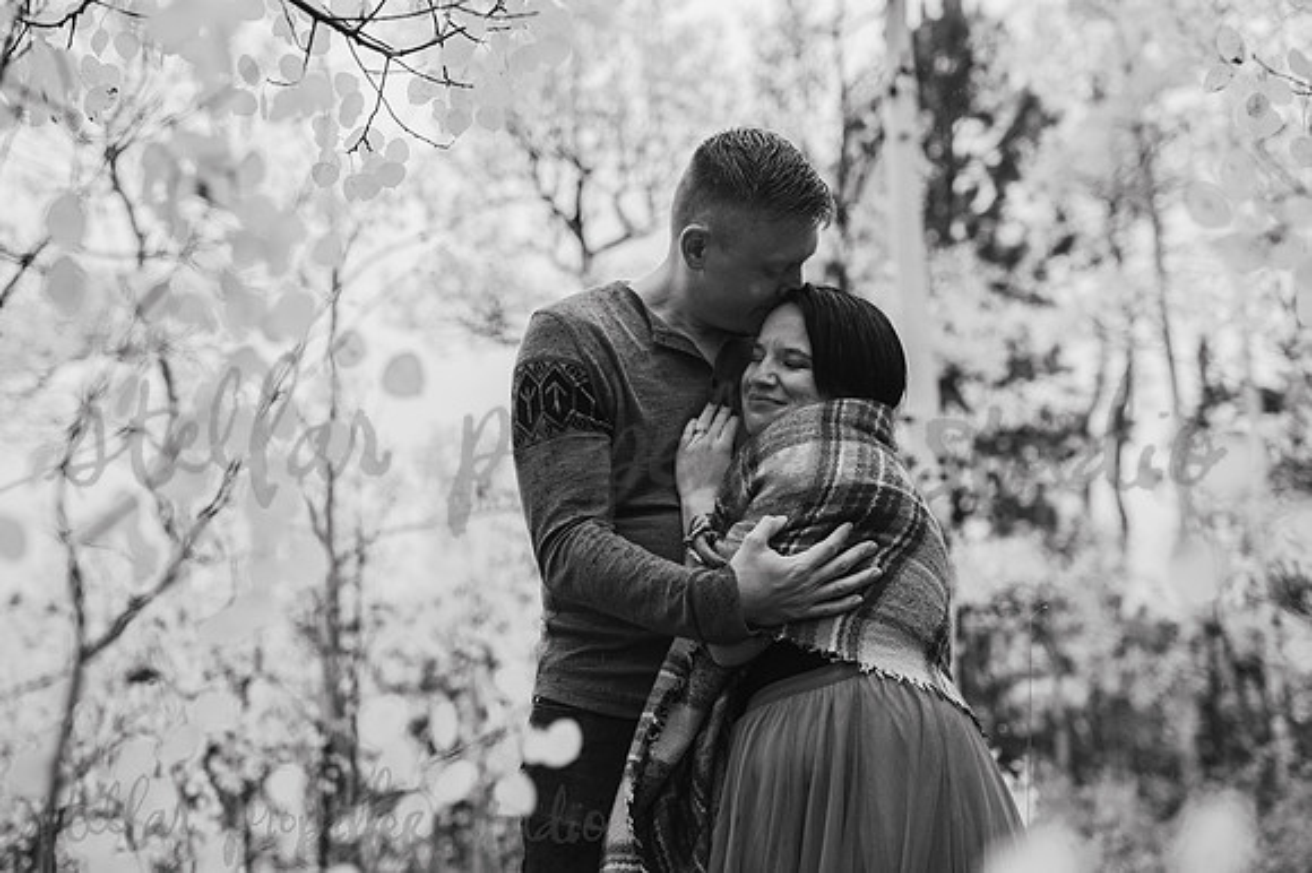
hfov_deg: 39.6
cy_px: 436
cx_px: 656
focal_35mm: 50
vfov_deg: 27.0
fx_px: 1821
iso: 1250
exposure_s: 1/640
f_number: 2.5
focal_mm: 50
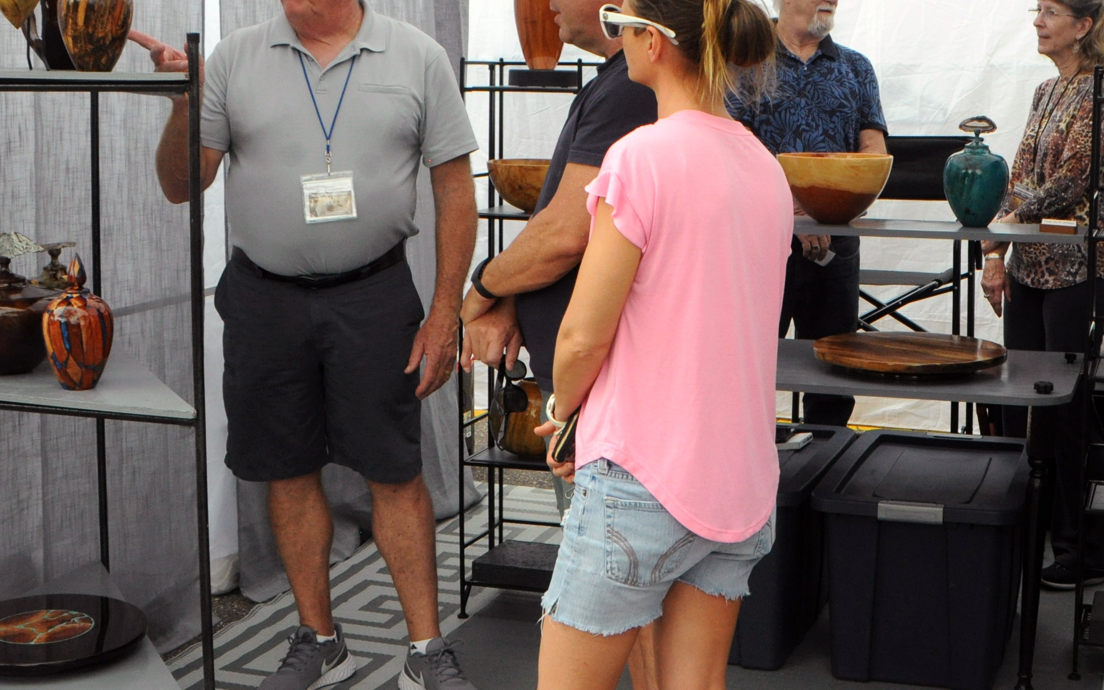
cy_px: 140
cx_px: 720
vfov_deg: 23.6
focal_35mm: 54
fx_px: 1625
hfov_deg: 37.2
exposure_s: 1/320
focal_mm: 18
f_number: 9
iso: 800
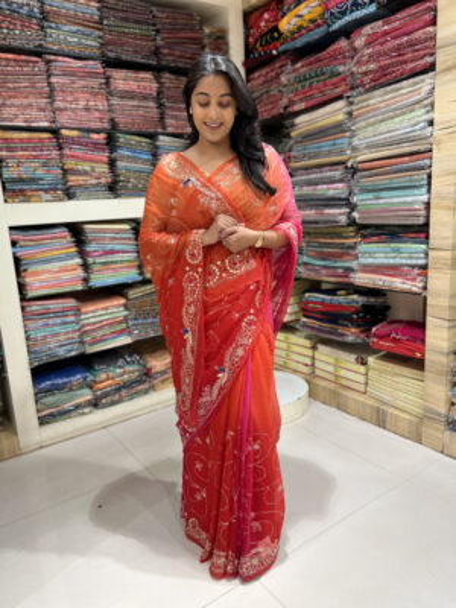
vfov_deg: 67.3
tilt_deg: -11.7
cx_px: 228
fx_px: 457
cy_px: 304
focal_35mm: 26
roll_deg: +2.9
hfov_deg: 53.1
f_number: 1.5
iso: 80
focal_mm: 5.7
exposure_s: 1/100
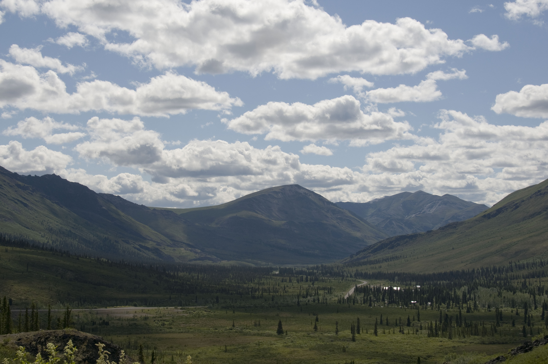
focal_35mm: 54
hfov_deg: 36.9
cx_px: 274
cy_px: 182
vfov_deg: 25.0
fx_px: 821
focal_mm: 36
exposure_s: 1/500
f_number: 11
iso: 200
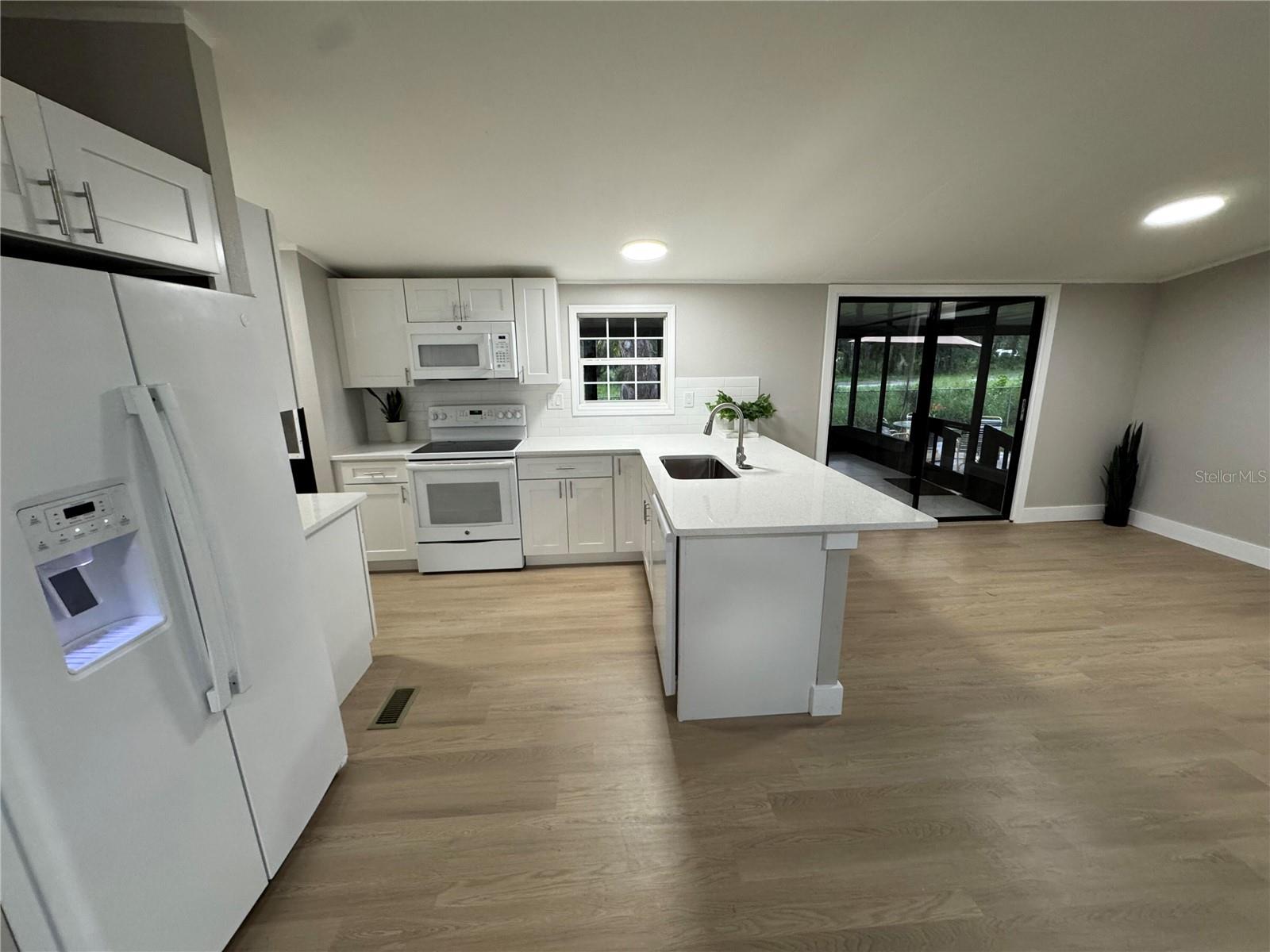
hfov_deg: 102.1
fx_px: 514
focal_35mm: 14
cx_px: 635
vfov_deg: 85.7
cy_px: 476
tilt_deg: -12.9
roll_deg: -0.1
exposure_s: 1/120
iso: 250
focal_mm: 2.22
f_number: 2.2
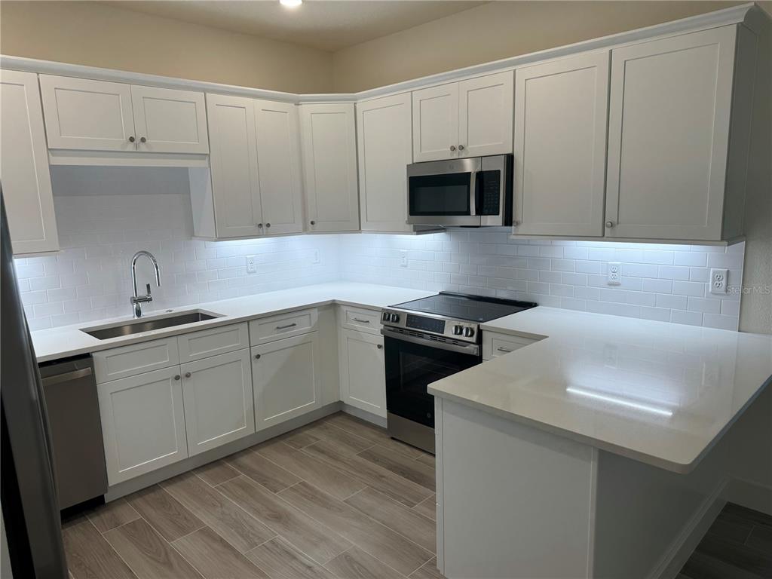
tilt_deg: -10.5
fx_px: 535
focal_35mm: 24
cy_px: 290
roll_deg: +1.3
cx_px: 386
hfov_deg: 71.6
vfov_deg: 56.8
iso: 64
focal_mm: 6.76
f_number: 1.78
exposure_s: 1/194
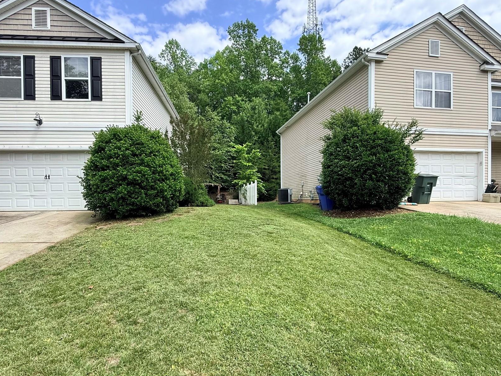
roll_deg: +0.3
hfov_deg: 87.7
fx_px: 261
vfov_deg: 71.4
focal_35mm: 18
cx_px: 244
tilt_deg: -0.4
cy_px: 205
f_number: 2.2
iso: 50
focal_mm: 2.22
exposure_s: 1/672
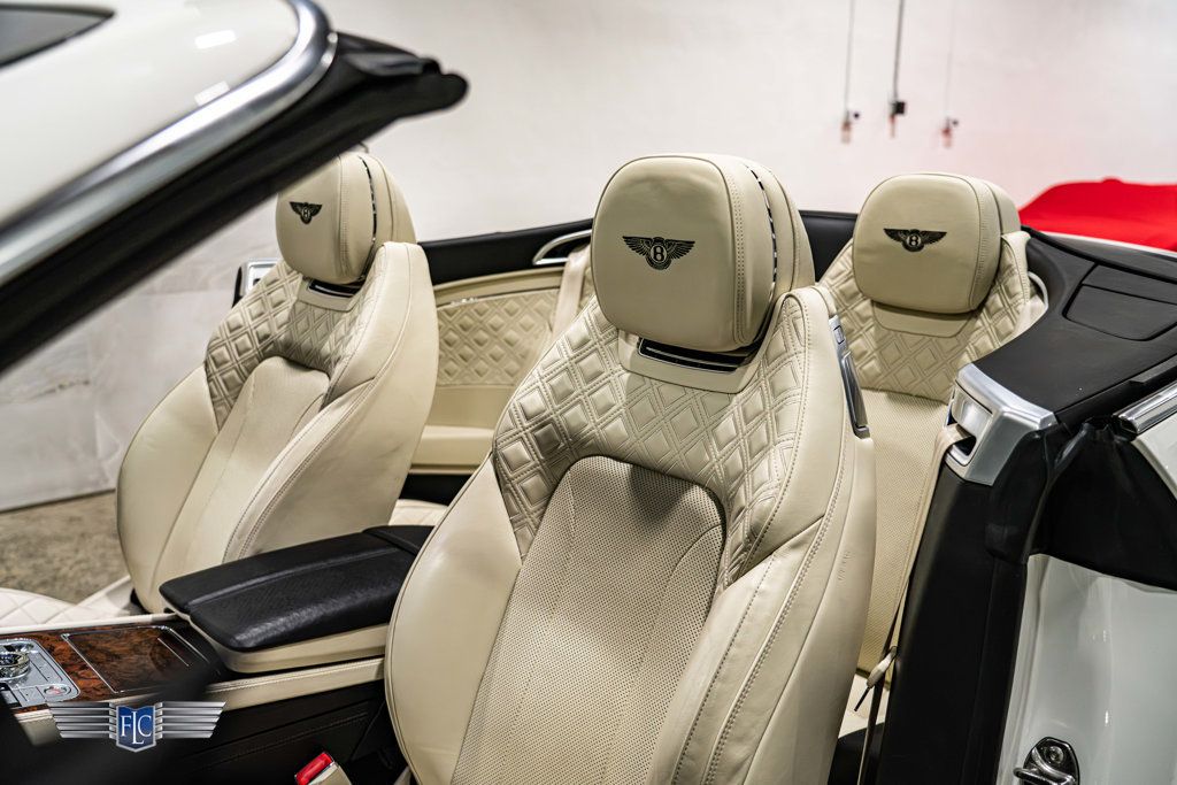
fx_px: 1014
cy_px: 392
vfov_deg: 42.3
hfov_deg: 60.3
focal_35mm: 31
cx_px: 588
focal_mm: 31
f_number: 4
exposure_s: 1/125
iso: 1600
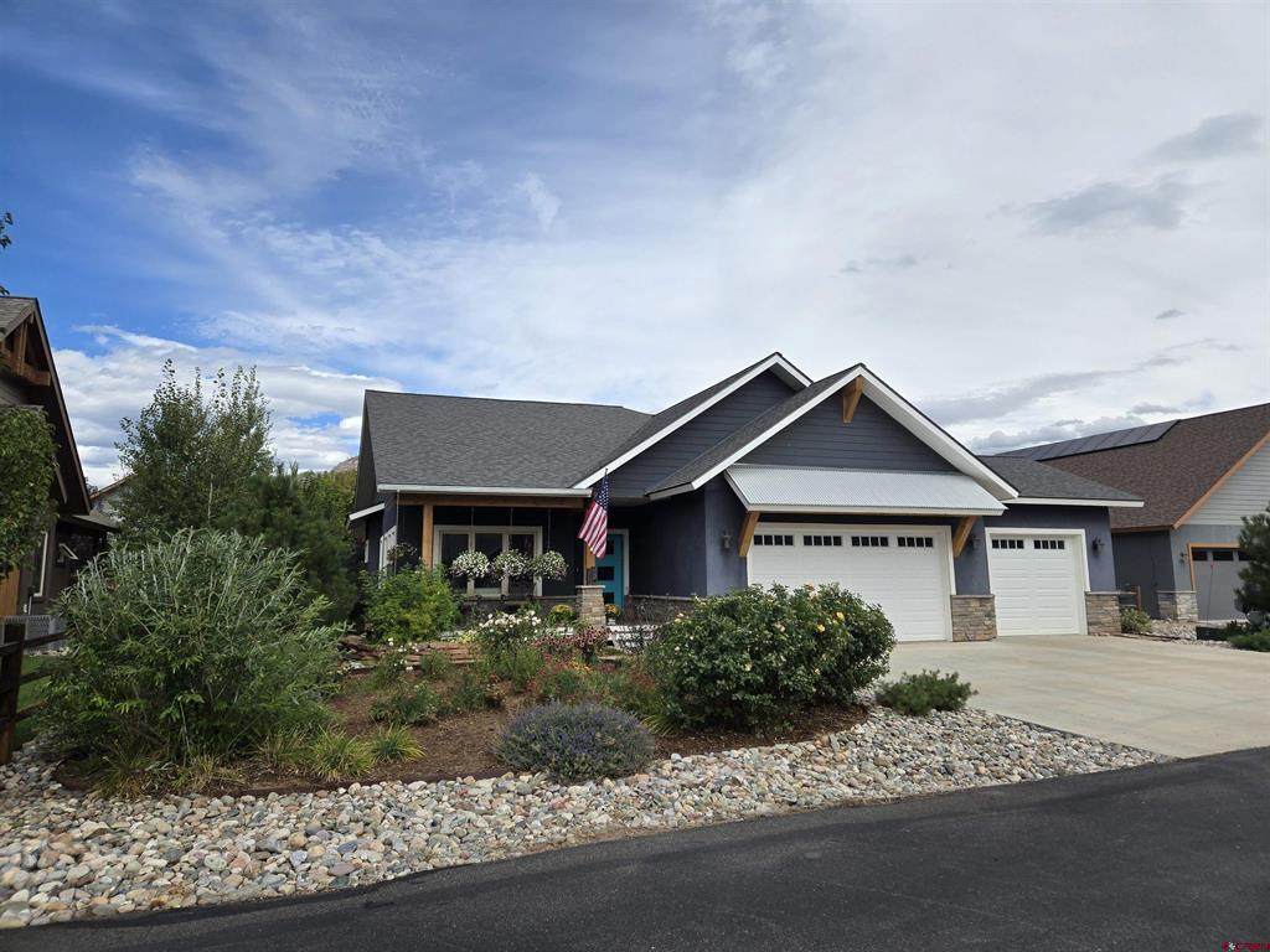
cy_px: 476
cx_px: 635
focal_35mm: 23
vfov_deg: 58.9
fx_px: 844
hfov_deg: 73.9
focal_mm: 5.4
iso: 25
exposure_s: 1/1978
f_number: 1.8
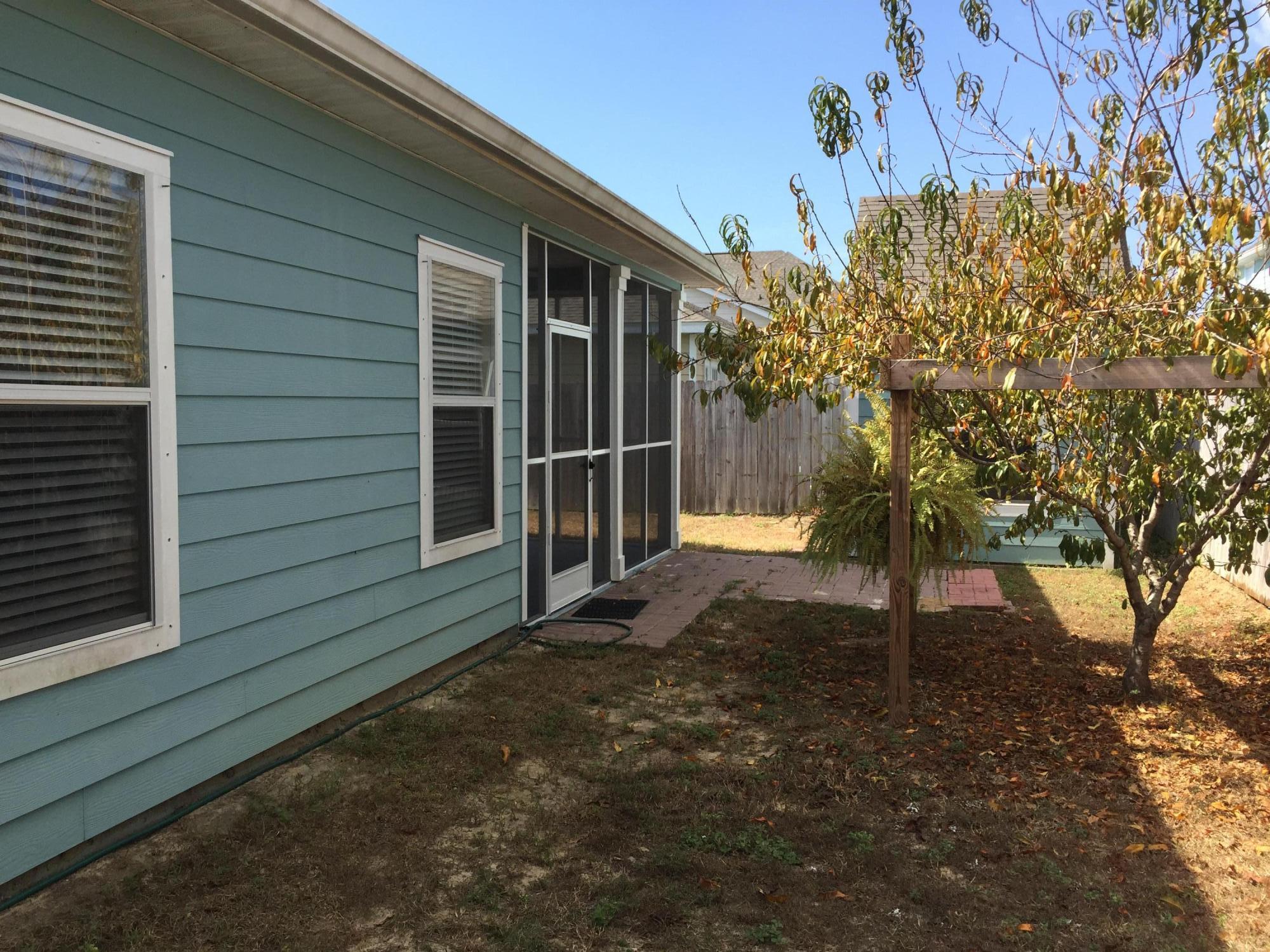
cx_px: 635
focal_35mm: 29
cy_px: 476
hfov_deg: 61.7
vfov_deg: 48.2
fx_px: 1064
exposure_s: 1/1236
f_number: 2.2
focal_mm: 4.15
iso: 32
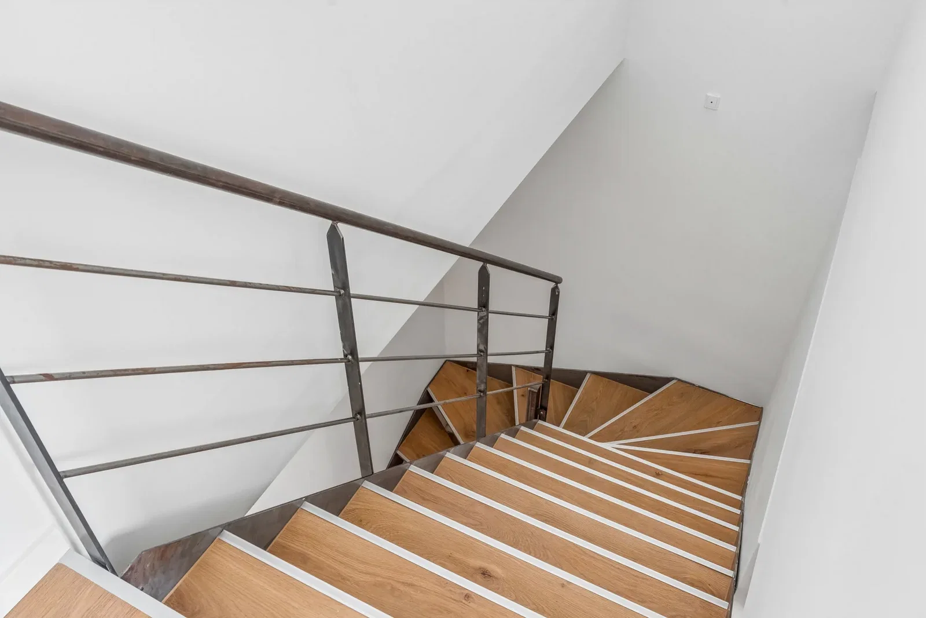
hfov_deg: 61.9
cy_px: 309
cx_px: 463
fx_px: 772
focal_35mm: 30
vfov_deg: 43.6
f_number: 11
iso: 800
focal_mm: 30
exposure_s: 1/13
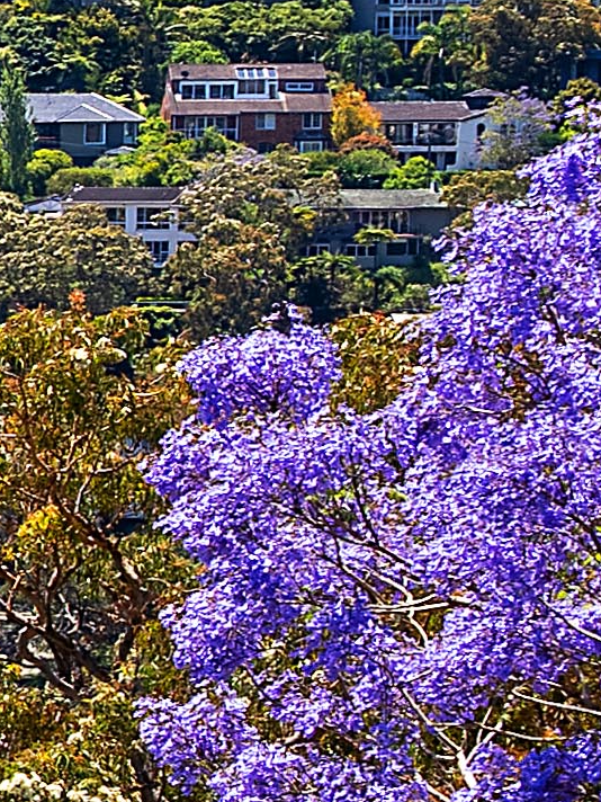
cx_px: -1645
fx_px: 9283
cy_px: 711
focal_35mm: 401
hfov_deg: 3.6
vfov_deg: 4.9
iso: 320
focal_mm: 70
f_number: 16
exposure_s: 1/20
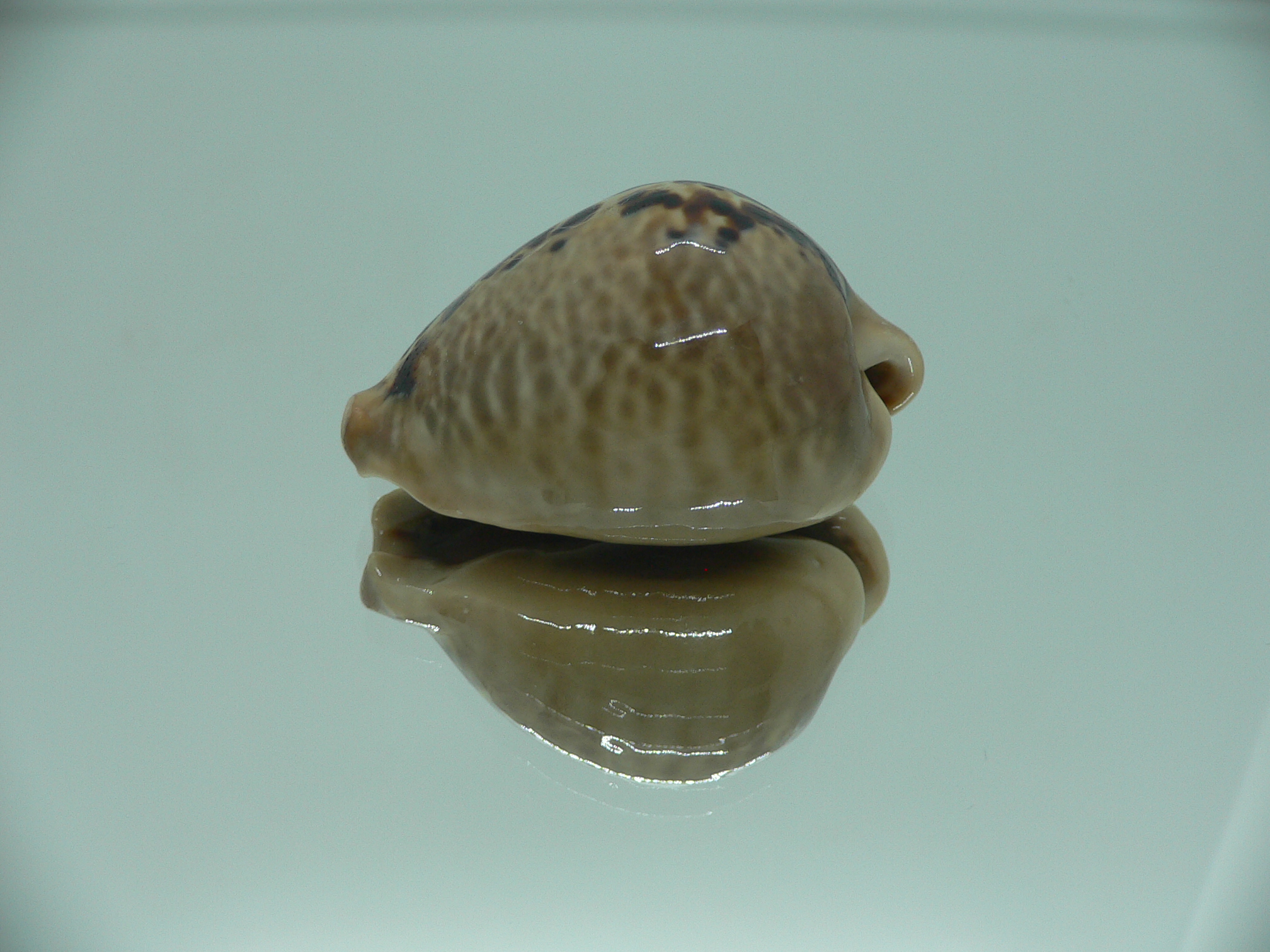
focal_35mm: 35
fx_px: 1284
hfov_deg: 52.6
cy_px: 476
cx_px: 635
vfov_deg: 40.7
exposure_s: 1/60
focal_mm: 4.6
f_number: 2.8
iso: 80
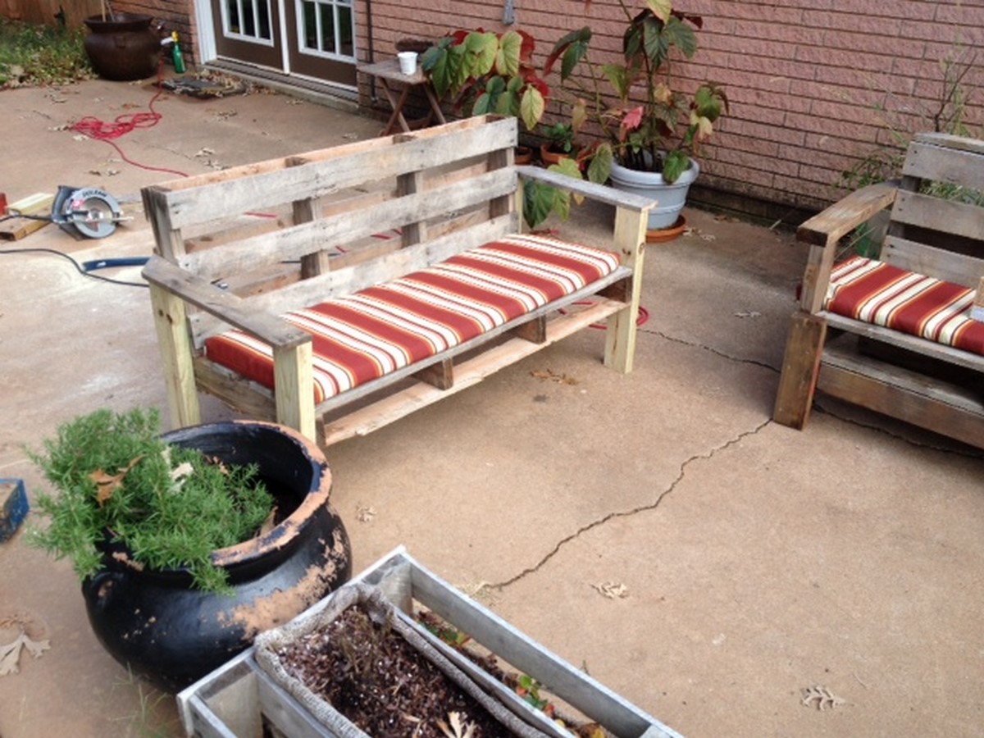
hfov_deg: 52.6
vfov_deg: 40.7
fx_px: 995
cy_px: 369
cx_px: 492
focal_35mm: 35
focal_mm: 4.28
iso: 50
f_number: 2.4
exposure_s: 1/120
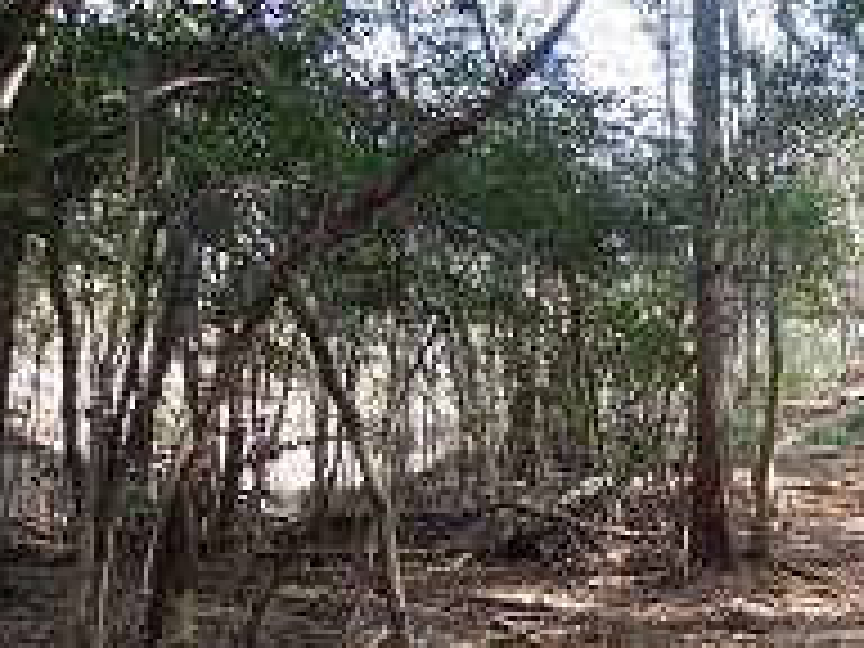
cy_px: 472
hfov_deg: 34.4
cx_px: 882
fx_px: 1248
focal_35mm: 50
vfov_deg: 28.7
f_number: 2.8
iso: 160
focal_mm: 4.3
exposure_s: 1/80
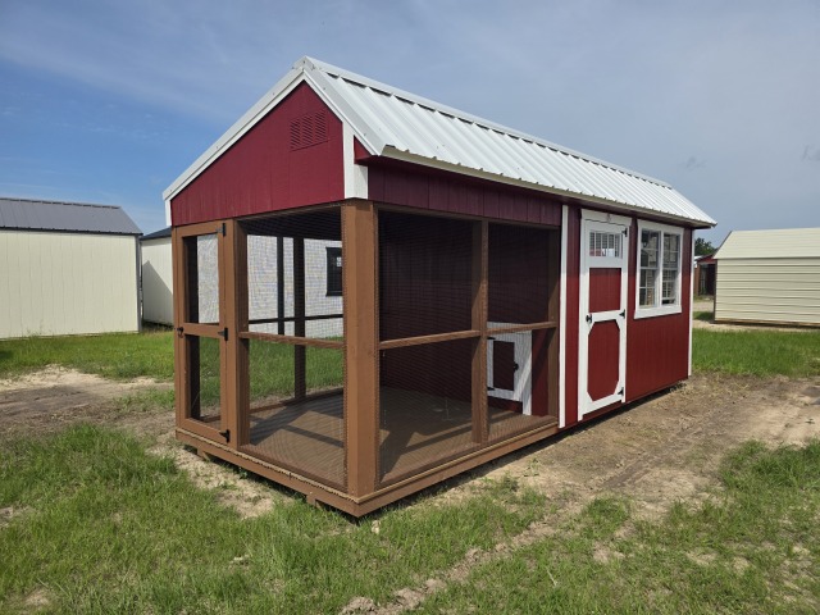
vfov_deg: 58.9
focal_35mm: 23
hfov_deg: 73.9
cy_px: 308
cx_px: 410
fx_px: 545
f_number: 1.7
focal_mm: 6.3
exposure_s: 1/7944
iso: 64
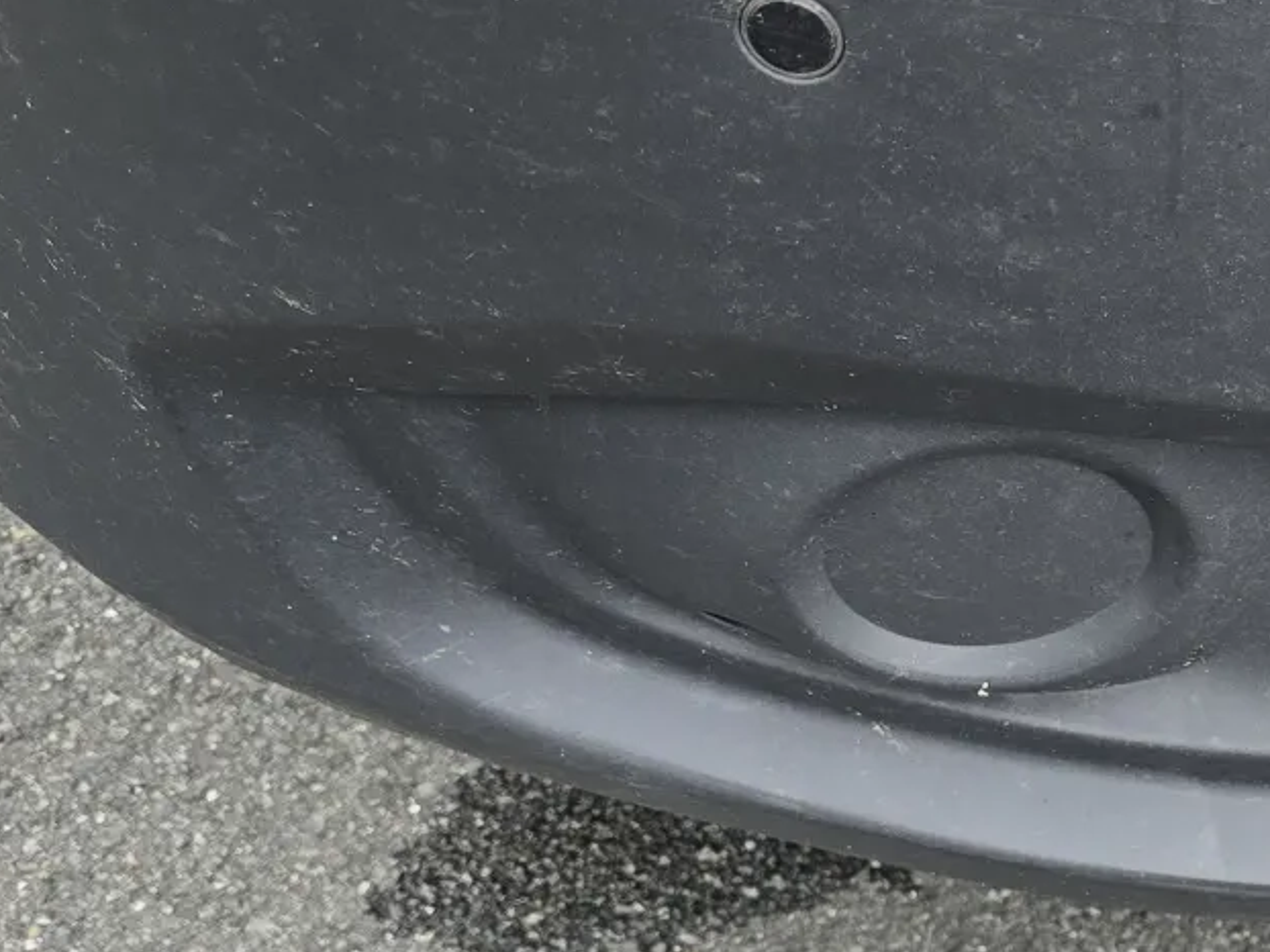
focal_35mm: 71
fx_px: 2604
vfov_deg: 20.6
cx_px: 1401
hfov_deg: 25.4
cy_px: 682
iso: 32
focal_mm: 6.3
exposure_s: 1/180
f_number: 1.7
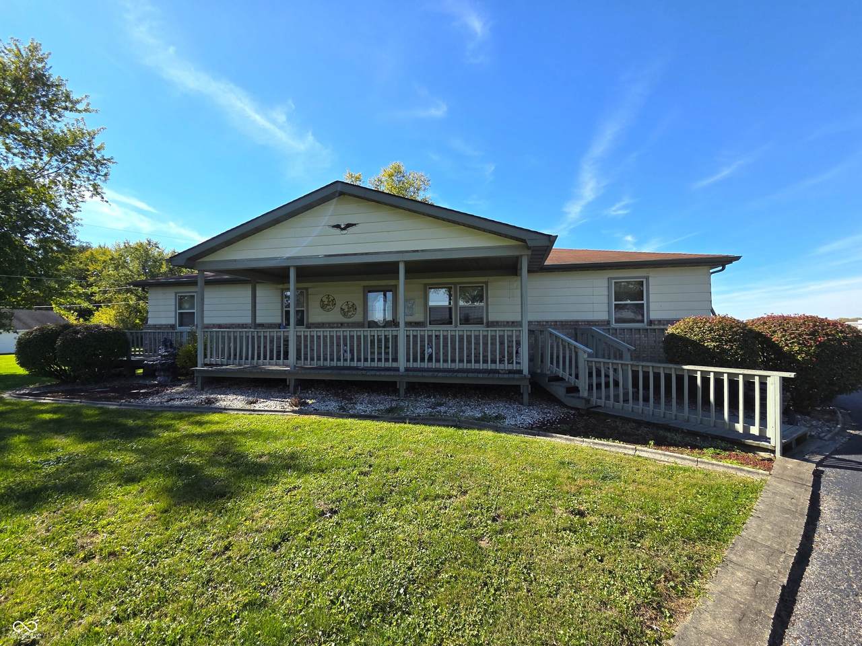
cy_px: 323
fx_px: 324
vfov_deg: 89.9
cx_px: 431
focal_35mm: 13
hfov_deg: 106.2
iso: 50
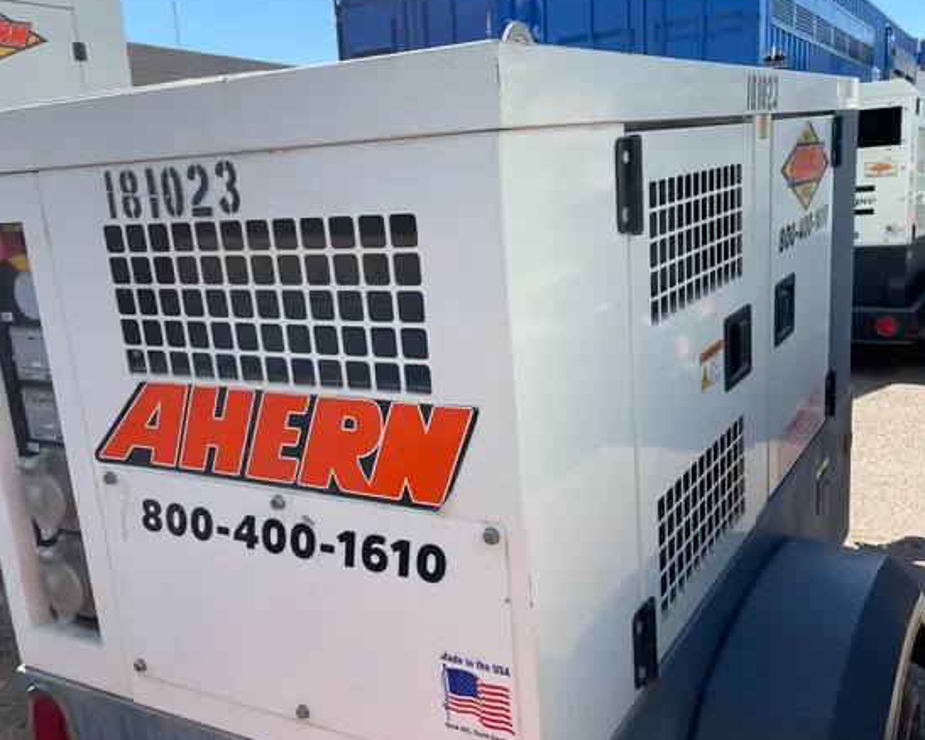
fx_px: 931
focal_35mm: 34
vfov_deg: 43.3
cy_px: 405
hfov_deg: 52.8
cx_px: 463
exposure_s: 1/2882
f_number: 1.6
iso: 50
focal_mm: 4.2
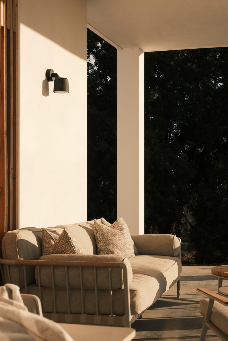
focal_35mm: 64
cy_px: 170
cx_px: 114
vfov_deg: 31.4
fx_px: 608
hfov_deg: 21.2
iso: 400
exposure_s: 1/850
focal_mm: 42.9
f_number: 8
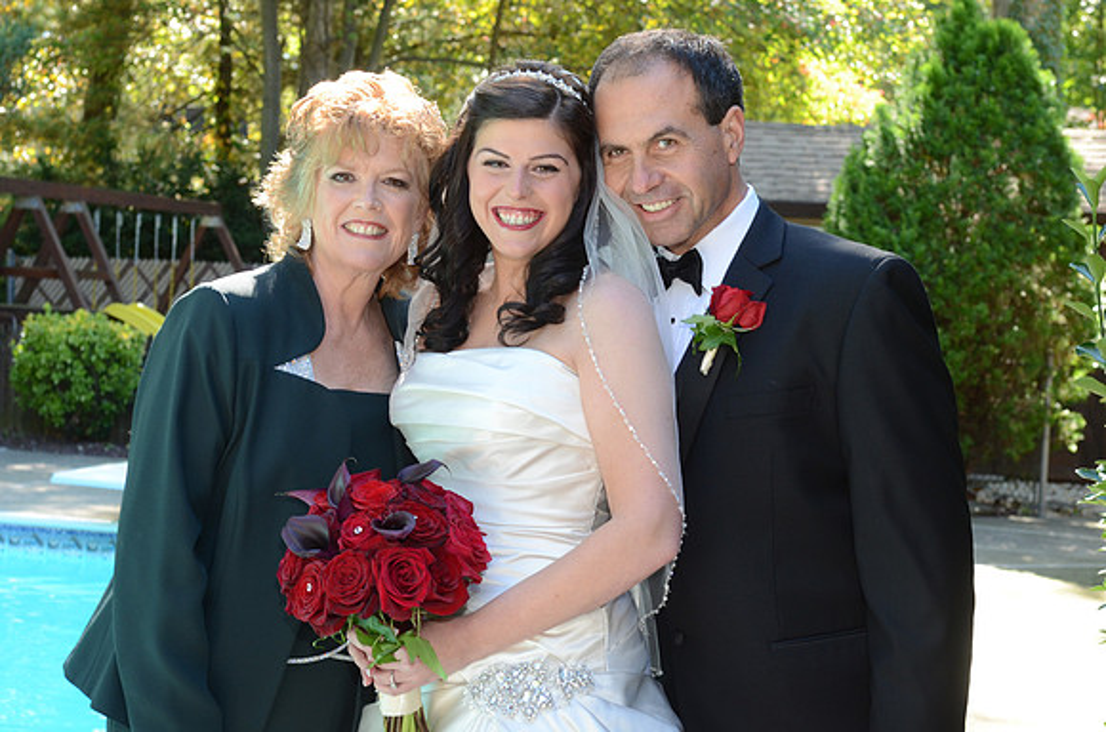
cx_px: 553
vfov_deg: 20.1
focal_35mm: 68
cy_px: 366
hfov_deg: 29.9
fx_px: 2069
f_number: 5.6
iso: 500
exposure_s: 1/100
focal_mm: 45
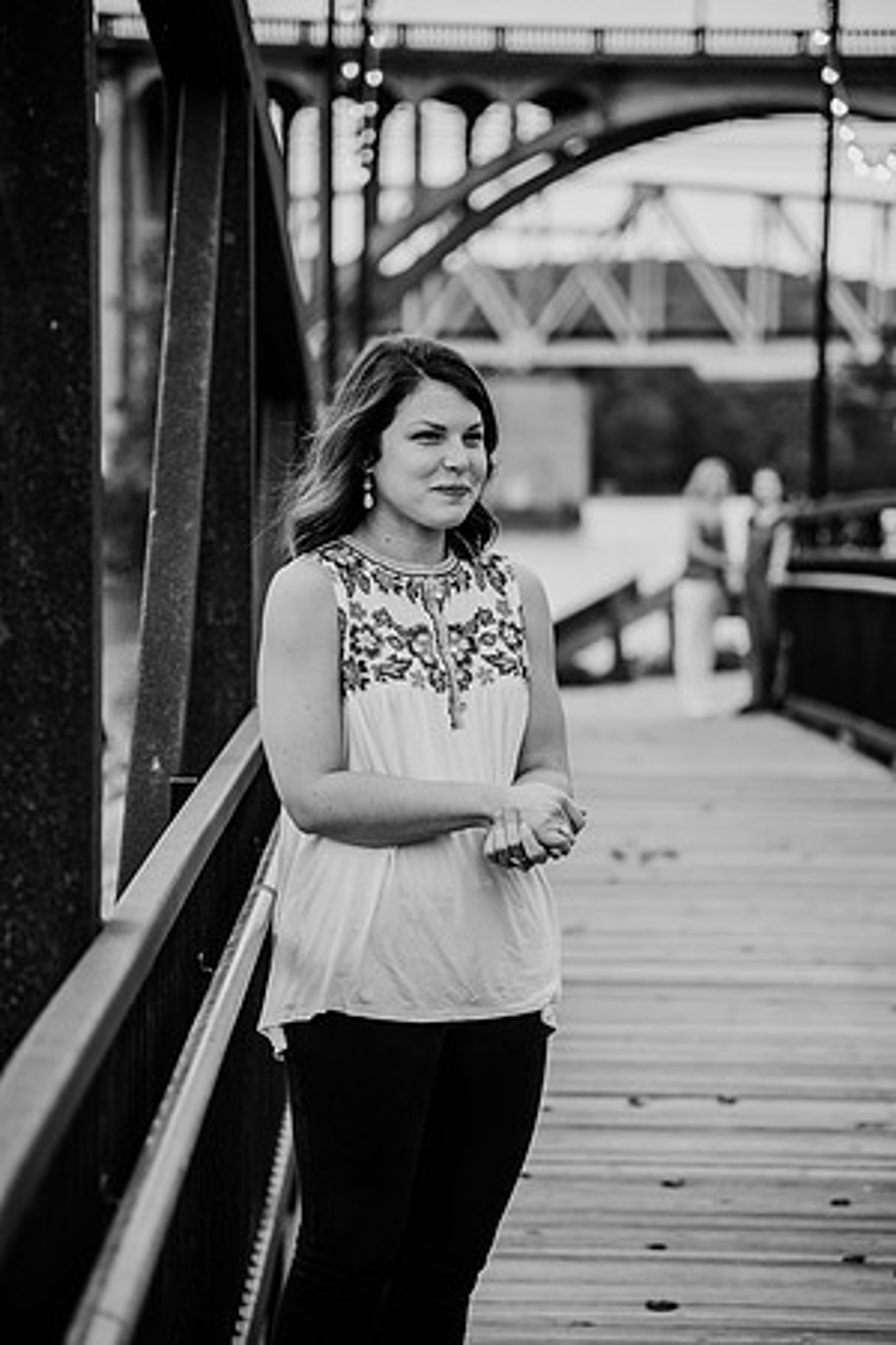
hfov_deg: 11.4
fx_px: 4480
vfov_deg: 17.1
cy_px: 672
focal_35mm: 120
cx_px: 448
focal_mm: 120
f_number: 4
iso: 400
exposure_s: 1/640
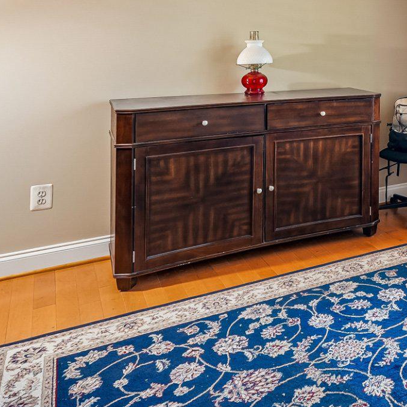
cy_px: 40
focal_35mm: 41
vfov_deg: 38.1
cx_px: 466
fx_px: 545
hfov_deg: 34.3
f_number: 8
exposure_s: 1.3
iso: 100
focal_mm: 16
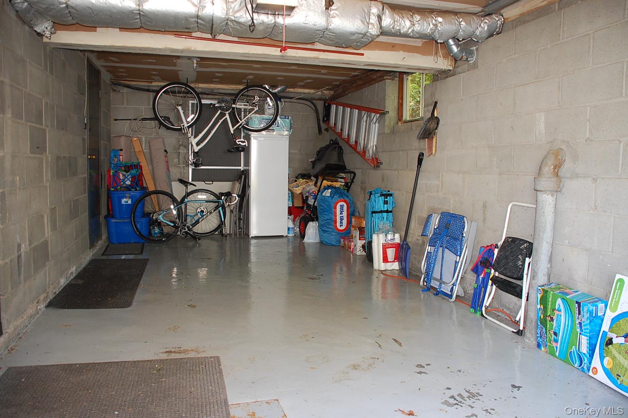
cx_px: 314
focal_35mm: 27
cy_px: 209
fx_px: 471
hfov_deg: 67.4
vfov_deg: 47.8
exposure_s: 1/60
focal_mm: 18
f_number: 3.5
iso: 560
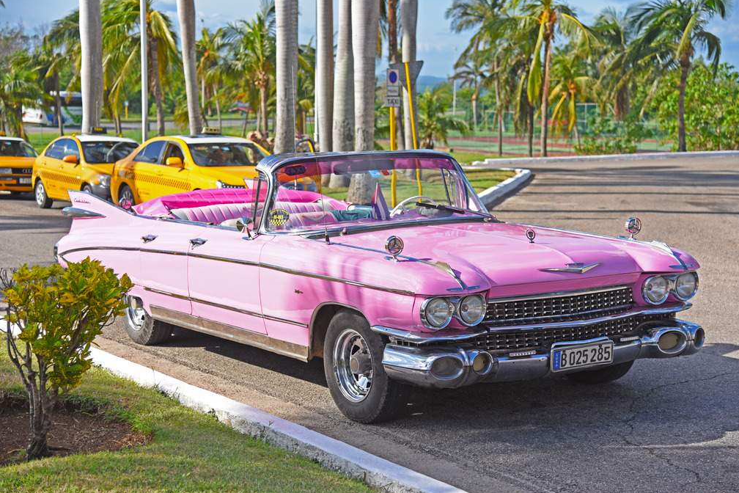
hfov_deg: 31.9
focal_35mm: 63
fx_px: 1293
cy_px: 248
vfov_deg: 21.6
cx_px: 375
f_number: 4
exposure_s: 1/800
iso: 100
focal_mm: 62
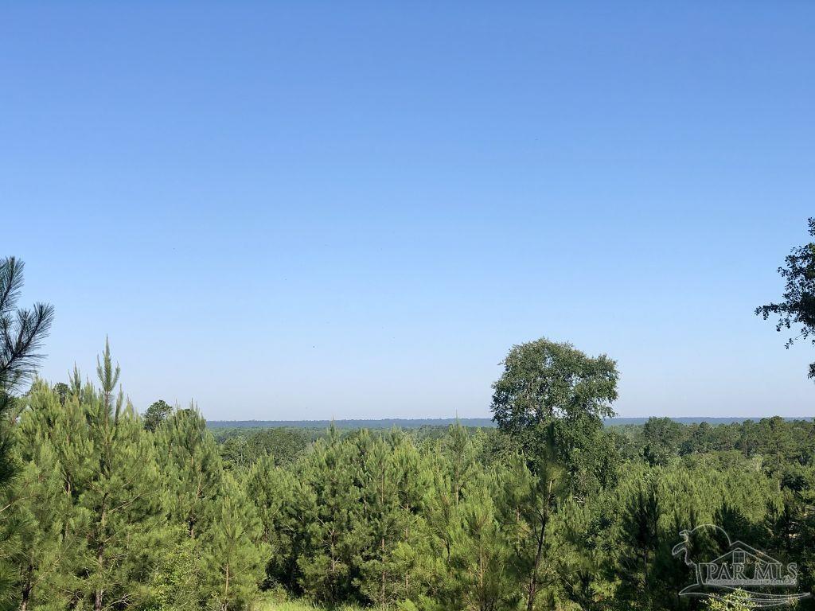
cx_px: 408
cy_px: 306
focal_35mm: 57
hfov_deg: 33.8
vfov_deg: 25.7
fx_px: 1342
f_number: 2.8
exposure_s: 1/1000
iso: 20
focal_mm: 6.6
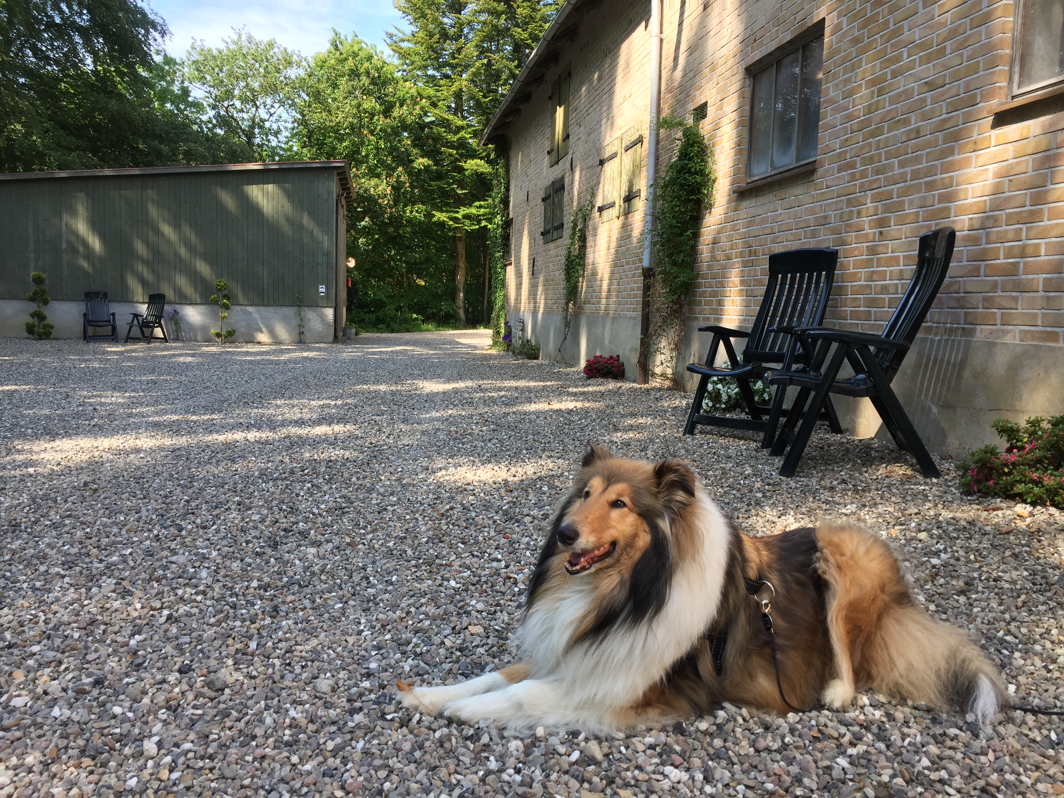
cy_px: 399
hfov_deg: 61.7
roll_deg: -2.2
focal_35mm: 29
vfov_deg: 48.2
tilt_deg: -5.2
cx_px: 532
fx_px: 891
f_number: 2.2
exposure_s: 1/403
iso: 32
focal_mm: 4.15
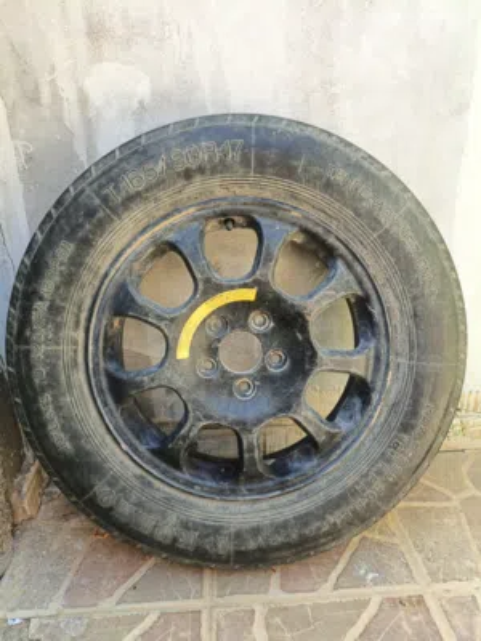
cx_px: 240
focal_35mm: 23
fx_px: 426
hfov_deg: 58.9
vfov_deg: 73.9
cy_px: 320
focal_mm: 4.71
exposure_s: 1/100
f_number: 1.79
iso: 72
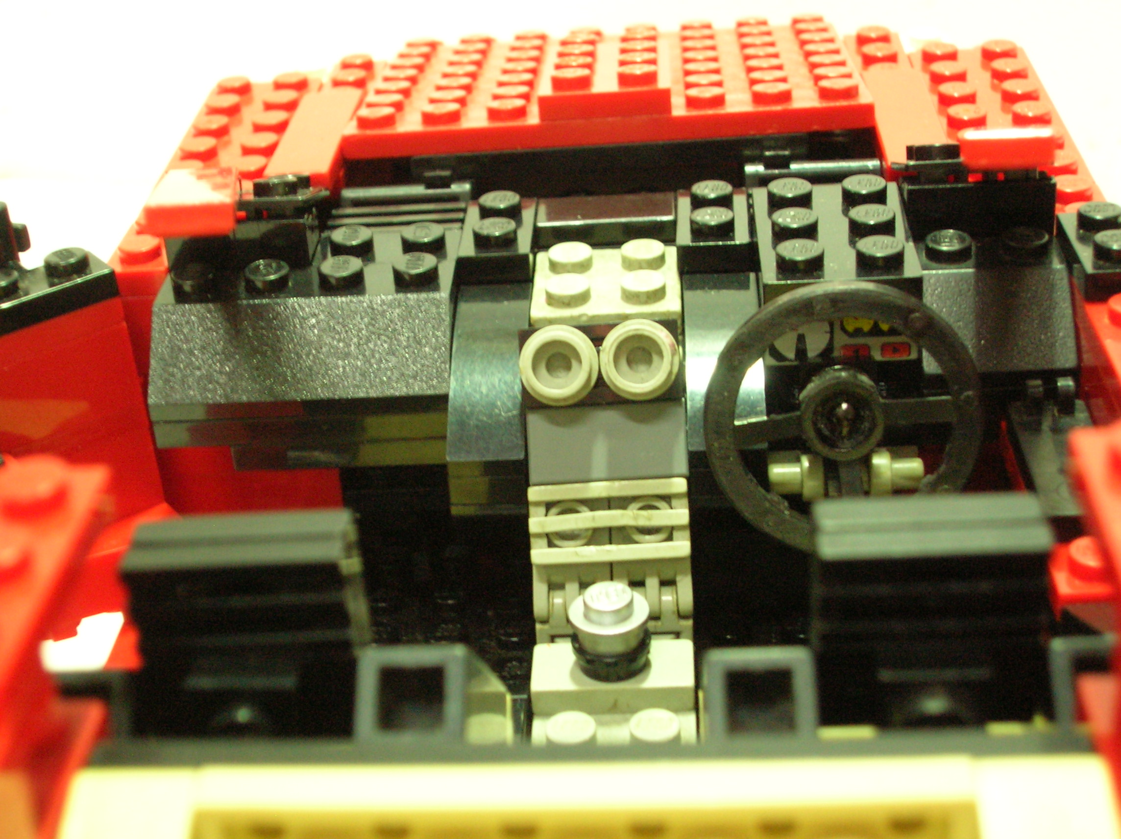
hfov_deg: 33.3
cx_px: 560
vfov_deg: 25.2
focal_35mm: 58
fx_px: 1877
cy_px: 420
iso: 200
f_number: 3.5
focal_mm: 9.7
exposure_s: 1/1.3
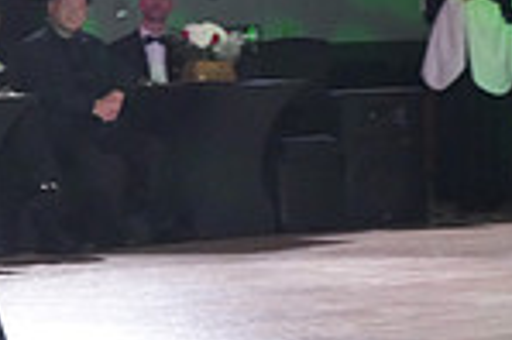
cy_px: 105
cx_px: -454
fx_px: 3878
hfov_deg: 7.3
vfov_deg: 5.0
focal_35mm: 273
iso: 8000
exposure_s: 1/250
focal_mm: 70
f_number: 6.3
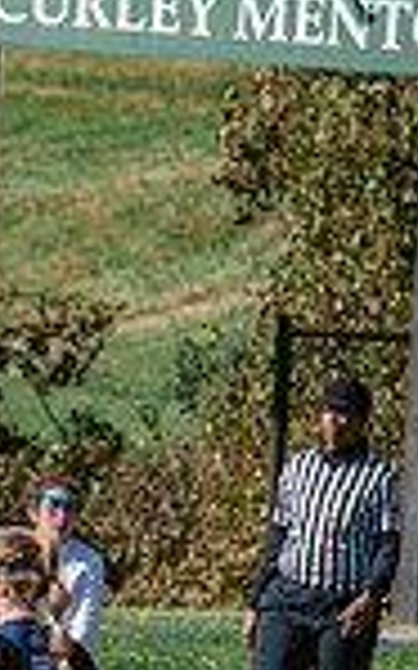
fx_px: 14486
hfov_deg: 1.6
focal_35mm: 794
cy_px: 686
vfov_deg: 2.6
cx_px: -836
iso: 250
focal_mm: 200
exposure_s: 1/1600
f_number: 5
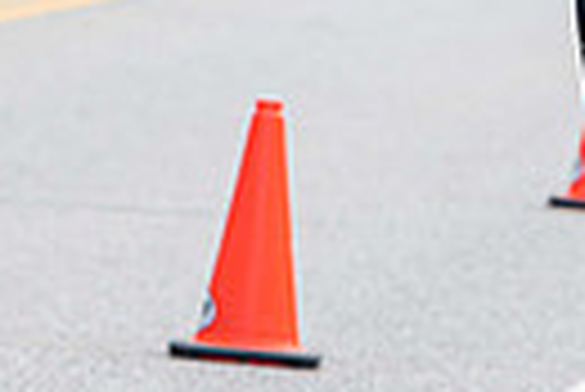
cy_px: -7
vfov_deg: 1.5
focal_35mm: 892
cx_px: 603
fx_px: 14511
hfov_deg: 2.3
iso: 200
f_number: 5.6
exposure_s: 1/200
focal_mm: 200
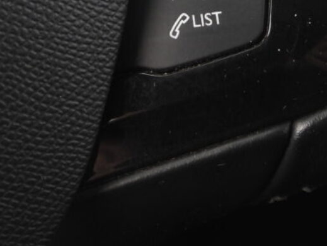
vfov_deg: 10.1
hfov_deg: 13.6
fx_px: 1371
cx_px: 248
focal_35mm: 145
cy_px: -25
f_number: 3.2
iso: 100
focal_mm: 8.5
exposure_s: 1/40
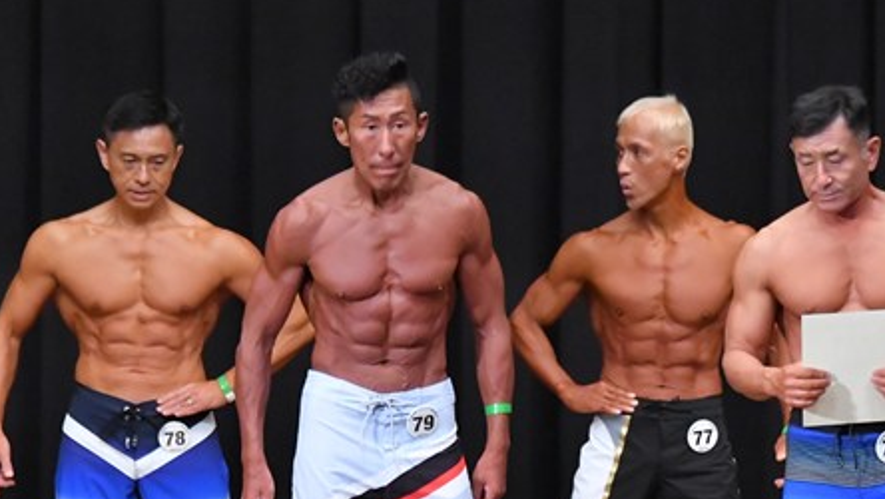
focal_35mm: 369
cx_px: 418
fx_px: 8661
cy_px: 405
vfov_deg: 3.3
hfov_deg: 5.8
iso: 8000
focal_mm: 135
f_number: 5.6
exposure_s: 1/400
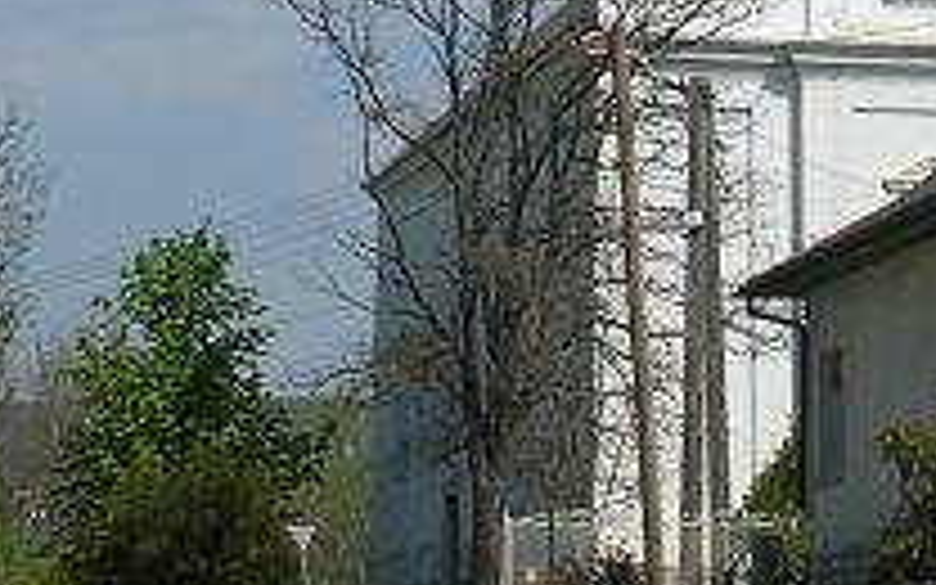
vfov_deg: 7.4
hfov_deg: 12.1
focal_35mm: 173
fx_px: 4413
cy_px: -351
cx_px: 549
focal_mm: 8
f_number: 6.4
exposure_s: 1/338
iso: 100
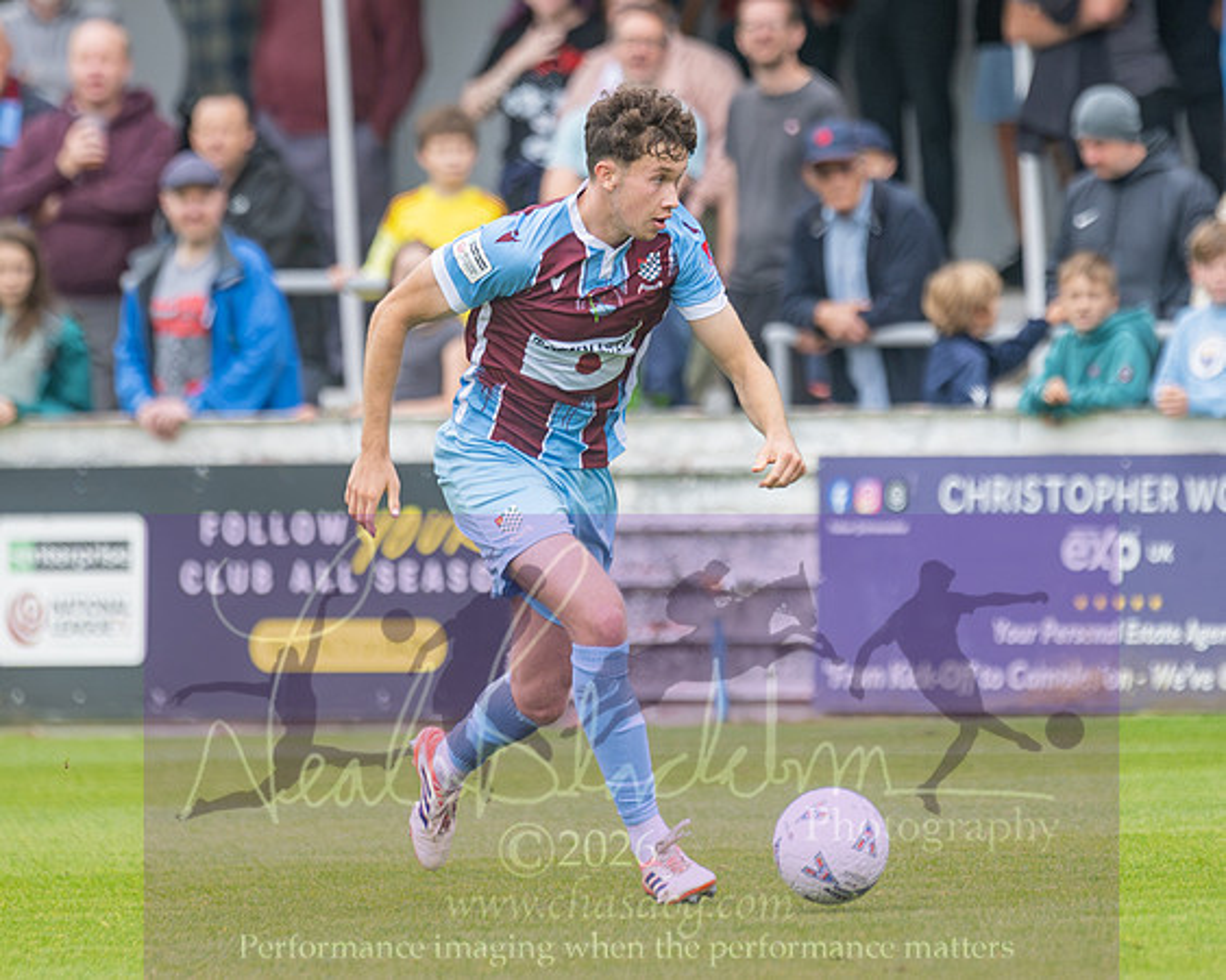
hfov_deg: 2.6
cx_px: 717
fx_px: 26521
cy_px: 327
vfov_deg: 2.1
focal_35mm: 731
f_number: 2.8
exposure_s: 1/1250
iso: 560
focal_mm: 240
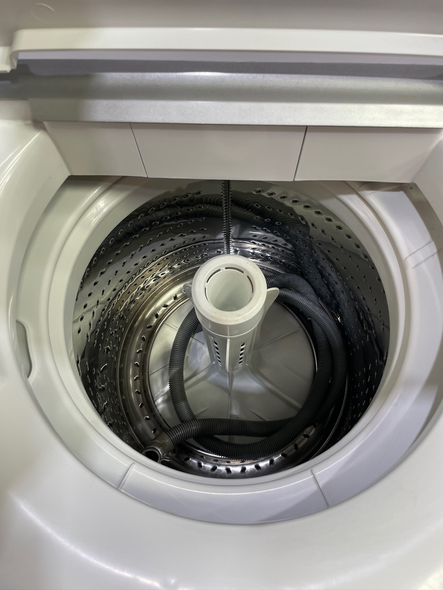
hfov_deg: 53.1
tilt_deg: -69.2
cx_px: 222
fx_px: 444
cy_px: 295
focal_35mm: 26
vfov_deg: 67.3
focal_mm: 4.2
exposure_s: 1/100
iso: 64
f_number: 1.6
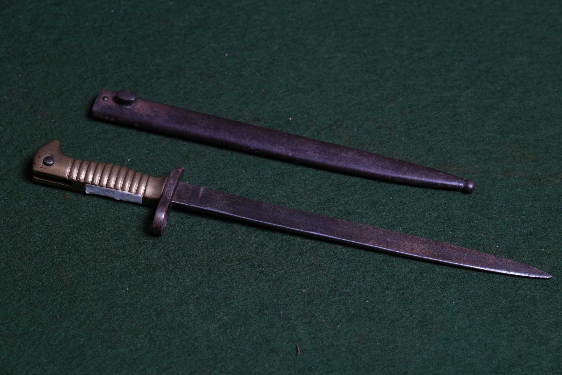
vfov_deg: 16.5
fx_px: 1296
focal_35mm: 83
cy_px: 188
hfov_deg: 24.5
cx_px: 281
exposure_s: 1/160
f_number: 5.6
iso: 320
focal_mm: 55
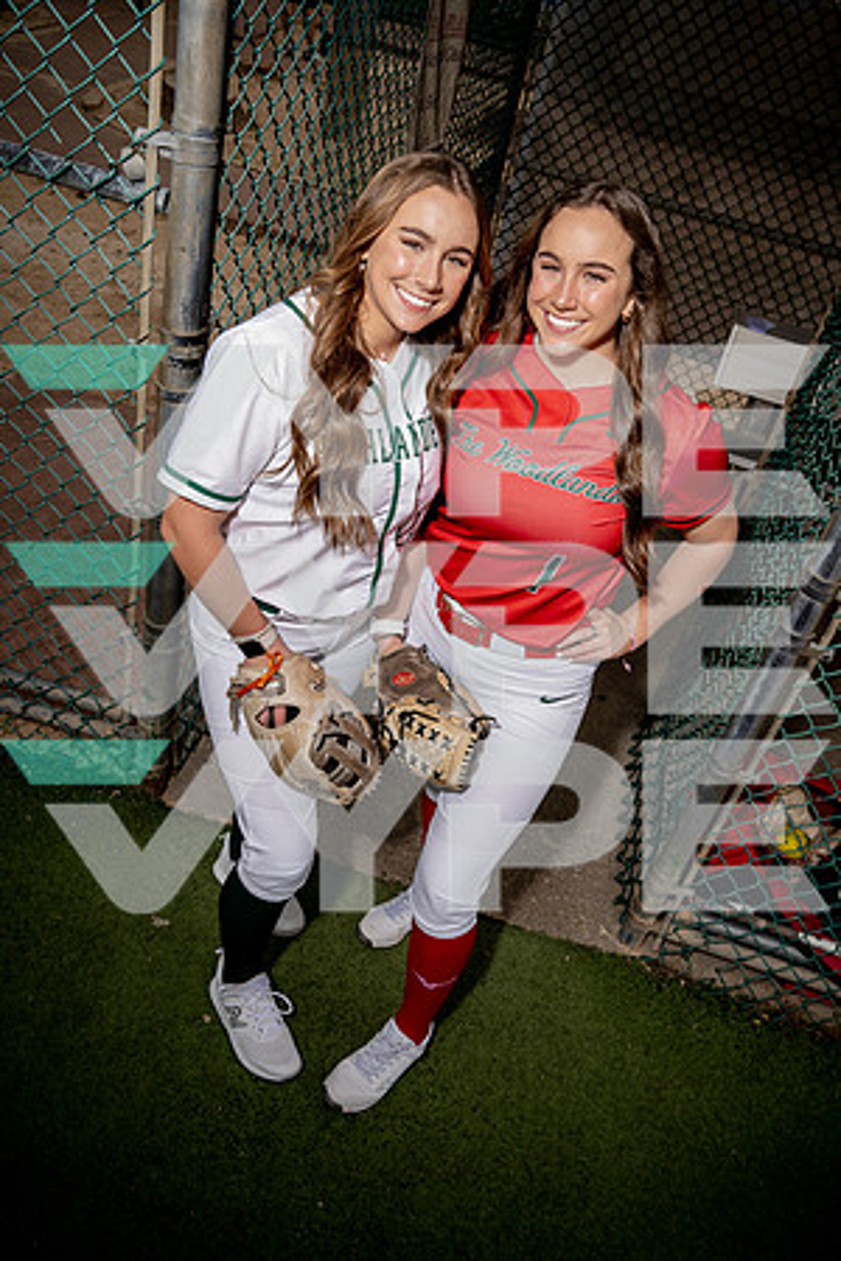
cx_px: 420
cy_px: 630
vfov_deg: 63.7
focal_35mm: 29
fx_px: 1016
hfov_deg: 45.0
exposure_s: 1/250
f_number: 8
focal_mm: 29
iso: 100
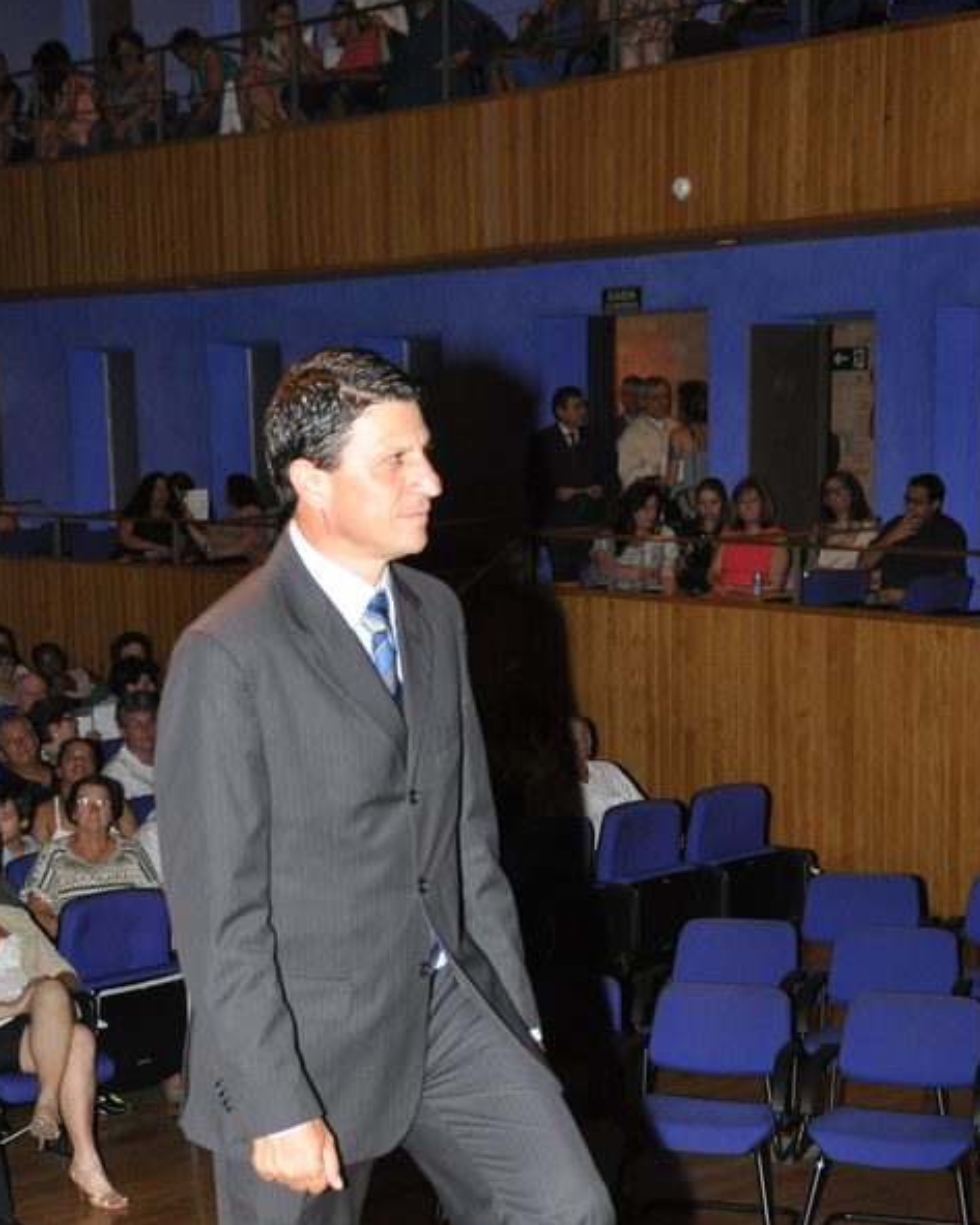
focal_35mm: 78
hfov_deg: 19.6
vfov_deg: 24.2
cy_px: 883
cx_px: 398
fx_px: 2827
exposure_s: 1/60
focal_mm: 32
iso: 800
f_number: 4.2
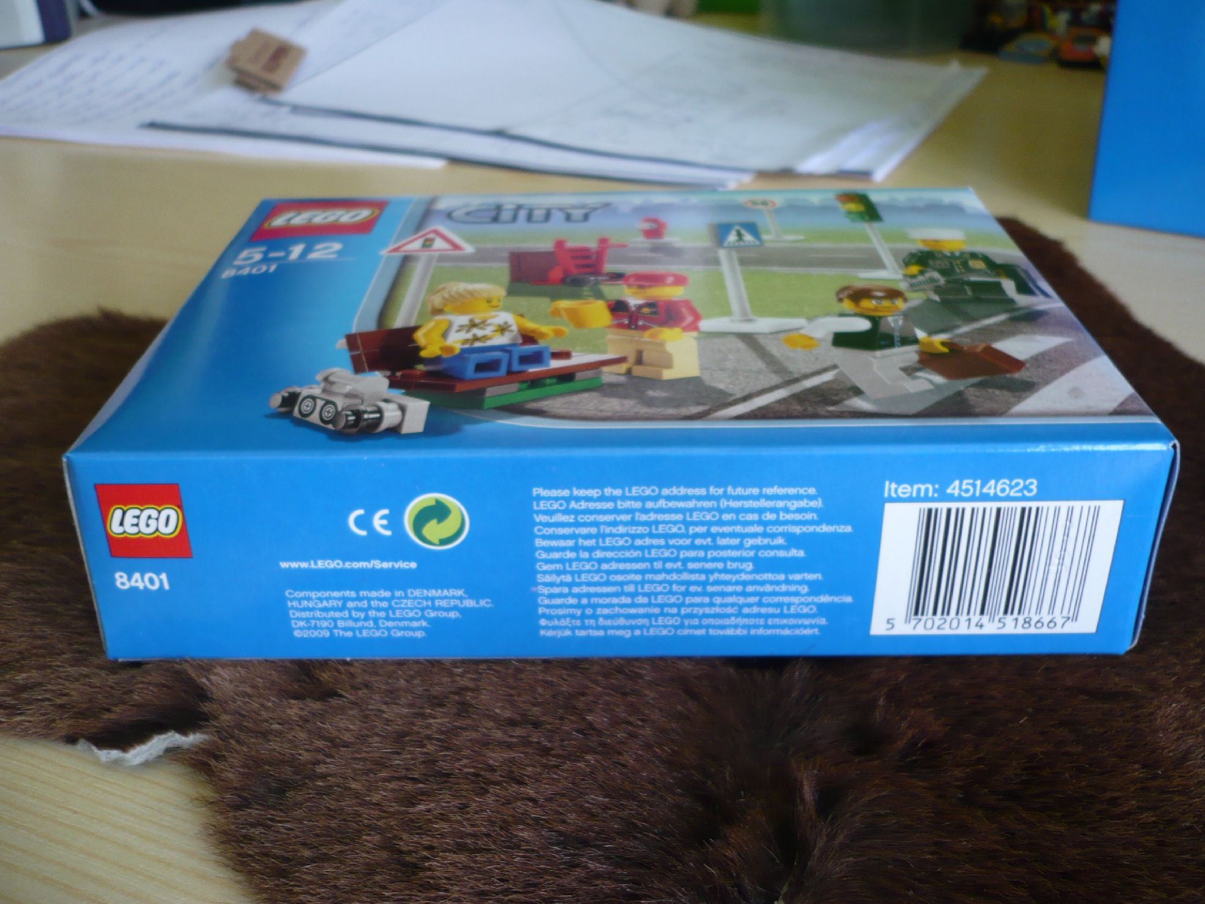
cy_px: 452
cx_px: 602
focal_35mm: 35
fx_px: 1218
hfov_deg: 52.6
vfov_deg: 40.7
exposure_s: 1/50
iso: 100
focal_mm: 5.8
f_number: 2.8
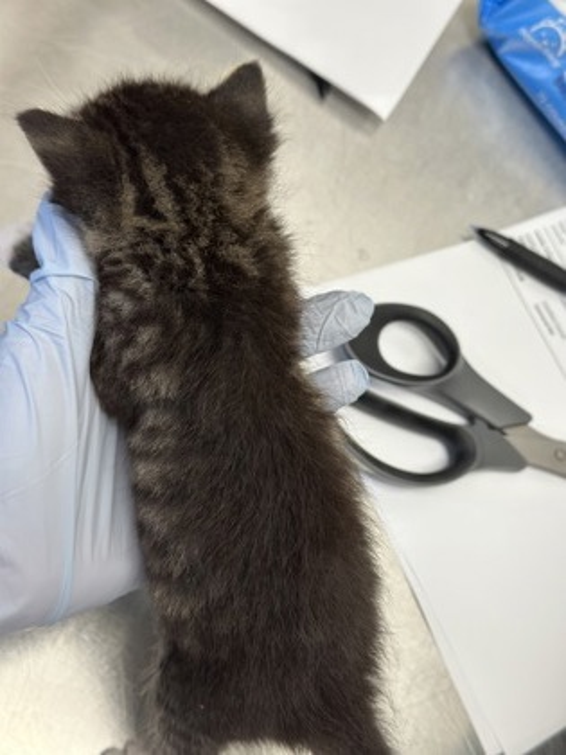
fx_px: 1046
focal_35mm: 48
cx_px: 283
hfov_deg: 30.3
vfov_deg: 39.7
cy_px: 378
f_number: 1.78
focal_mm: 6.86
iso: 80
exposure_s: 1/120
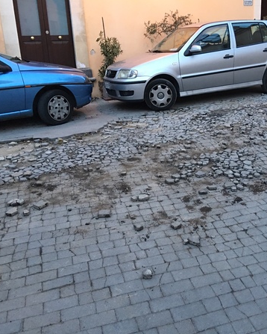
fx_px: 375
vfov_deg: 47.9
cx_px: 179
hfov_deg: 38.7
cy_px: 167
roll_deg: +1.2
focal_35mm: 38
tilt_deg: -15.3
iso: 125
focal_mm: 4.15
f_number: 2.2
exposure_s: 1/17
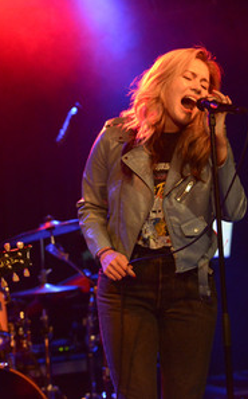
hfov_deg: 10.2
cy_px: 199
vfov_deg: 16.5
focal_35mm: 127
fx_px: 1377
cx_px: -6
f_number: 2.8
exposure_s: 1/250
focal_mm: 82
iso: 8063
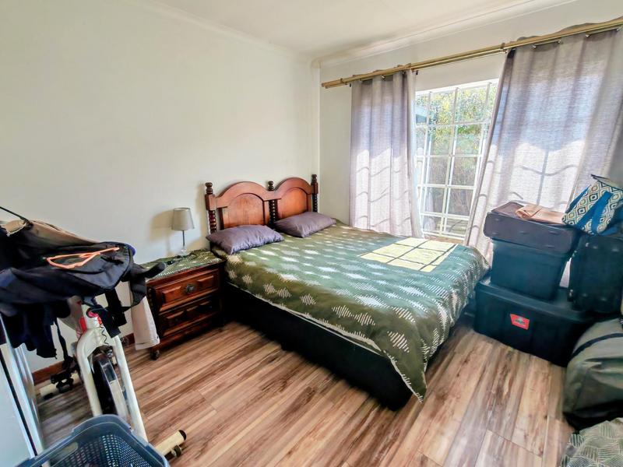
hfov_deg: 94.5
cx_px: 312
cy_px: 234
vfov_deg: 78.1
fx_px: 288
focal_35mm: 16
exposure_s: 1/100
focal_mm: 1.96
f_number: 2.2
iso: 61
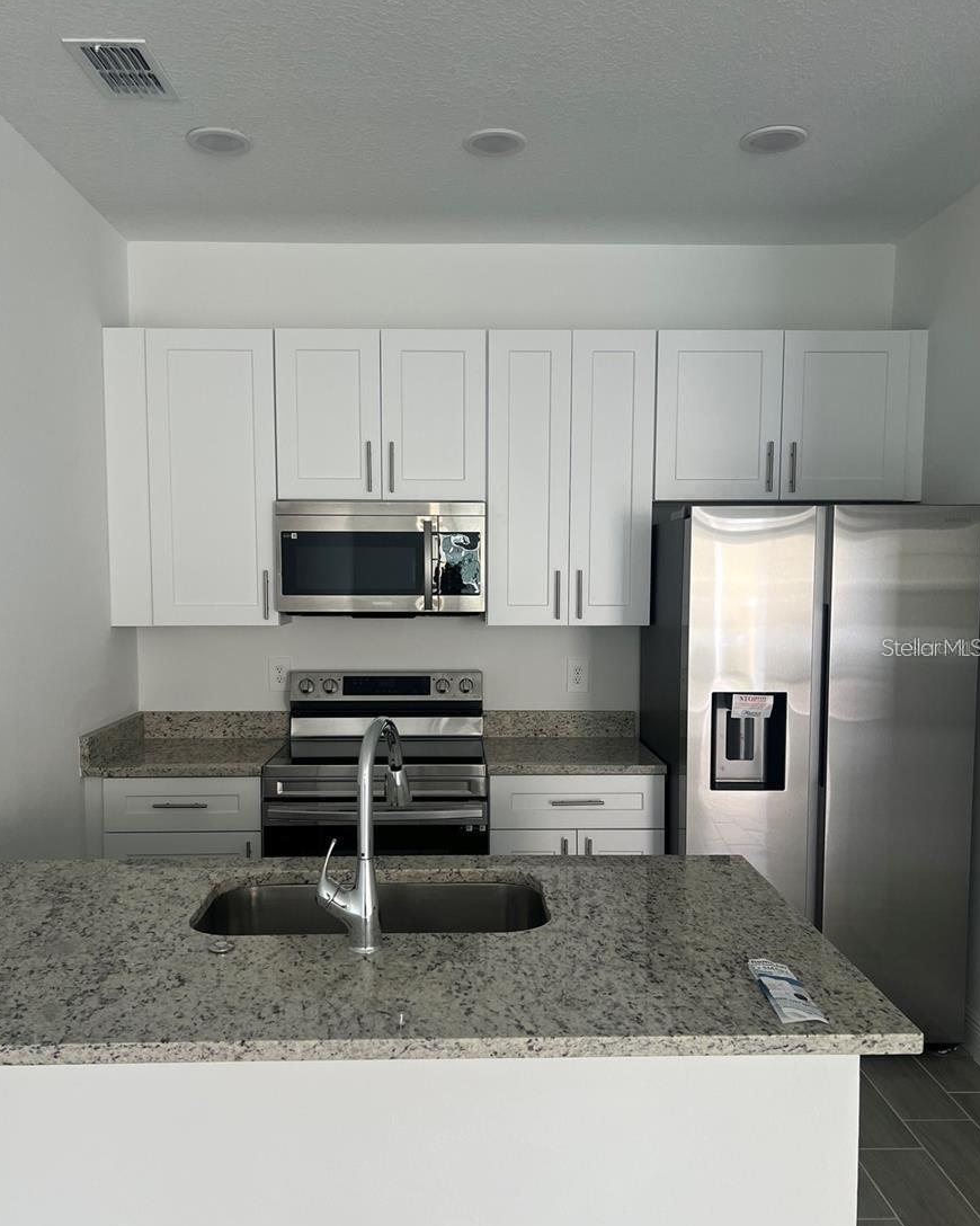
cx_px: 481
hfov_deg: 51.5
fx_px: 1015
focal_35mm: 28
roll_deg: -0.2
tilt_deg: -4.2
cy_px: 647
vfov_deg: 62.2
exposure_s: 1/121
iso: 100
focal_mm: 5.7
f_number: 1.5
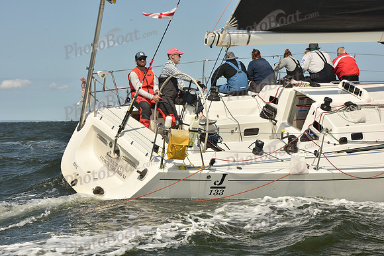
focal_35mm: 100
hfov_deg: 20.4
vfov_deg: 13.7
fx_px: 1067
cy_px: 128
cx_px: 192
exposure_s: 1/800
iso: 250
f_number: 11
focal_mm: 100
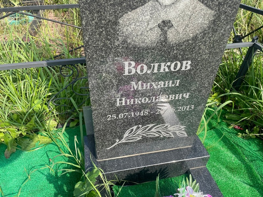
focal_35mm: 26
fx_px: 198
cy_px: 98
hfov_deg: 67.3
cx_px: 132
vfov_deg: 53.1
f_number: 1.6
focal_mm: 4.2
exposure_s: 1/1171
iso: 32
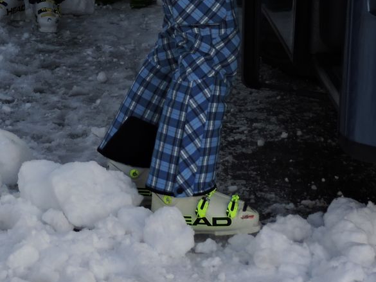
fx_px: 1782
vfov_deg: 8.9
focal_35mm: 164
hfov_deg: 11.9
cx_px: 0
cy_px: -69
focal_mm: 10.7
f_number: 3.7
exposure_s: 1/800
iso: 100
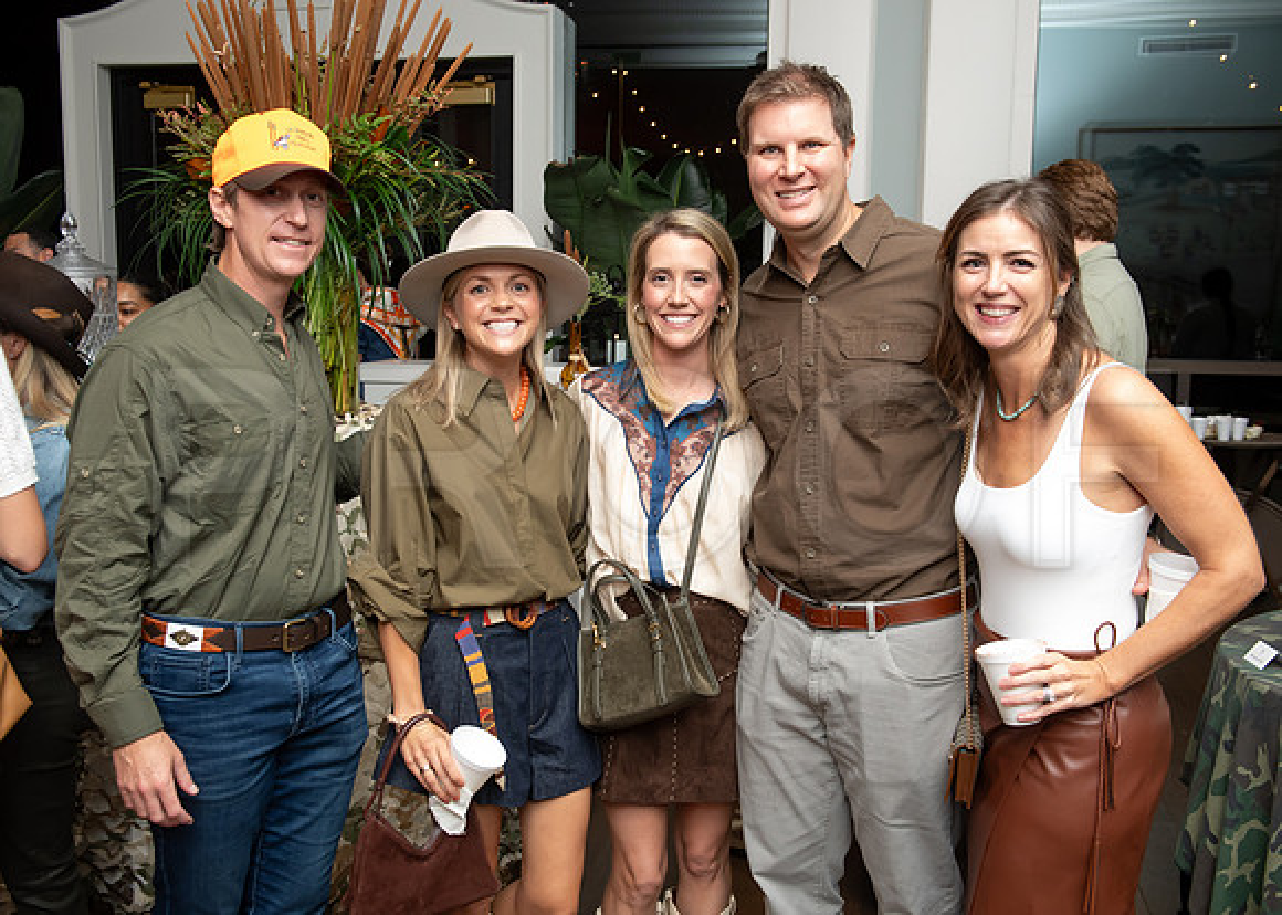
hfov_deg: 50.8
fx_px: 1350
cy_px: 444
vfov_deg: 37.4
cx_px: 628
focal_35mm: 37
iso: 3200
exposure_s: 1/160
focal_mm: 34
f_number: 6.3
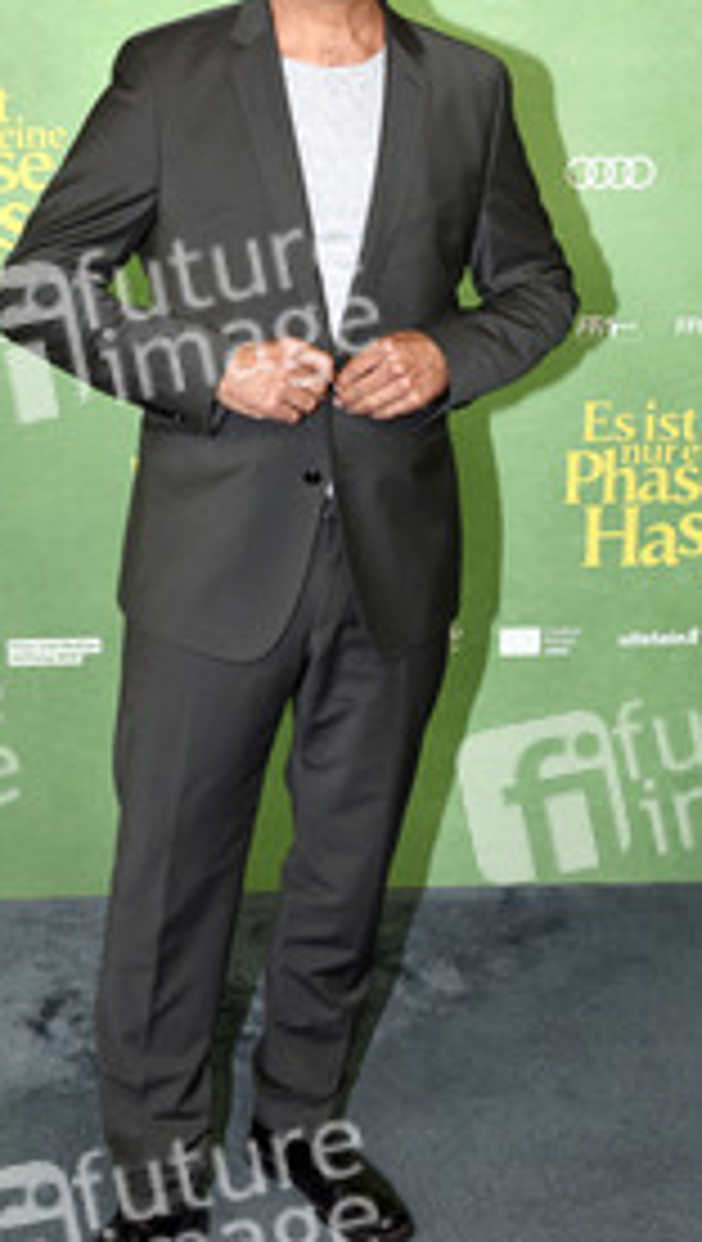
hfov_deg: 22.7
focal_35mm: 53
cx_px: 279
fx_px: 1747
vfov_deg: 39.1
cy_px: 554
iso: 500
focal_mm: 35
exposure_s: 1/125
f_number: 6.3
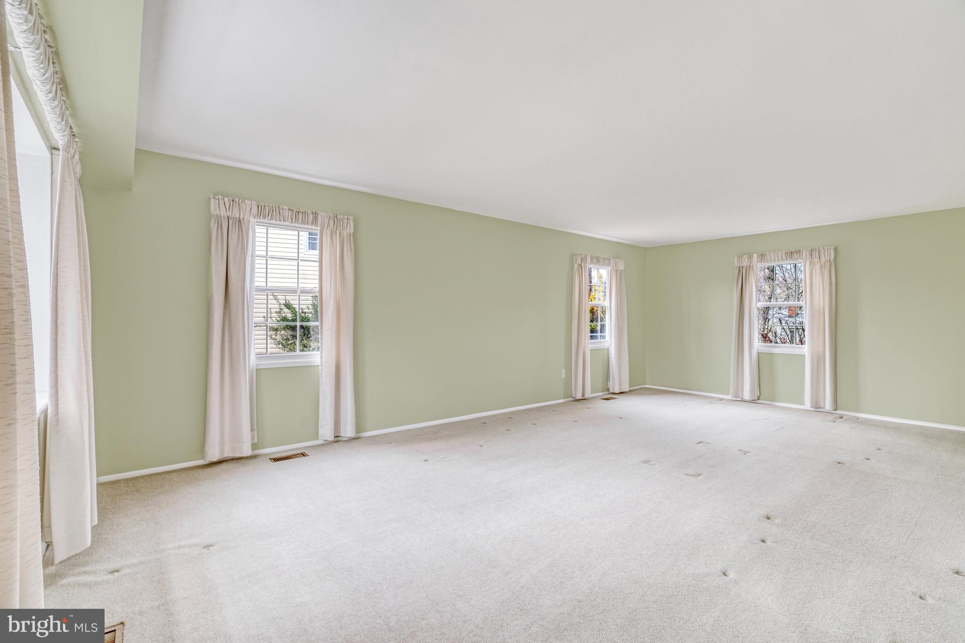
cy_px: 322
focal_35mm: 16
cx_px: 482
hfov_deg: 96.7
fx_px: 429
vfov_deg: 73.7
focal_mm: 16
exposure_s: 1/250
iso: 1250
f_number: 7.1
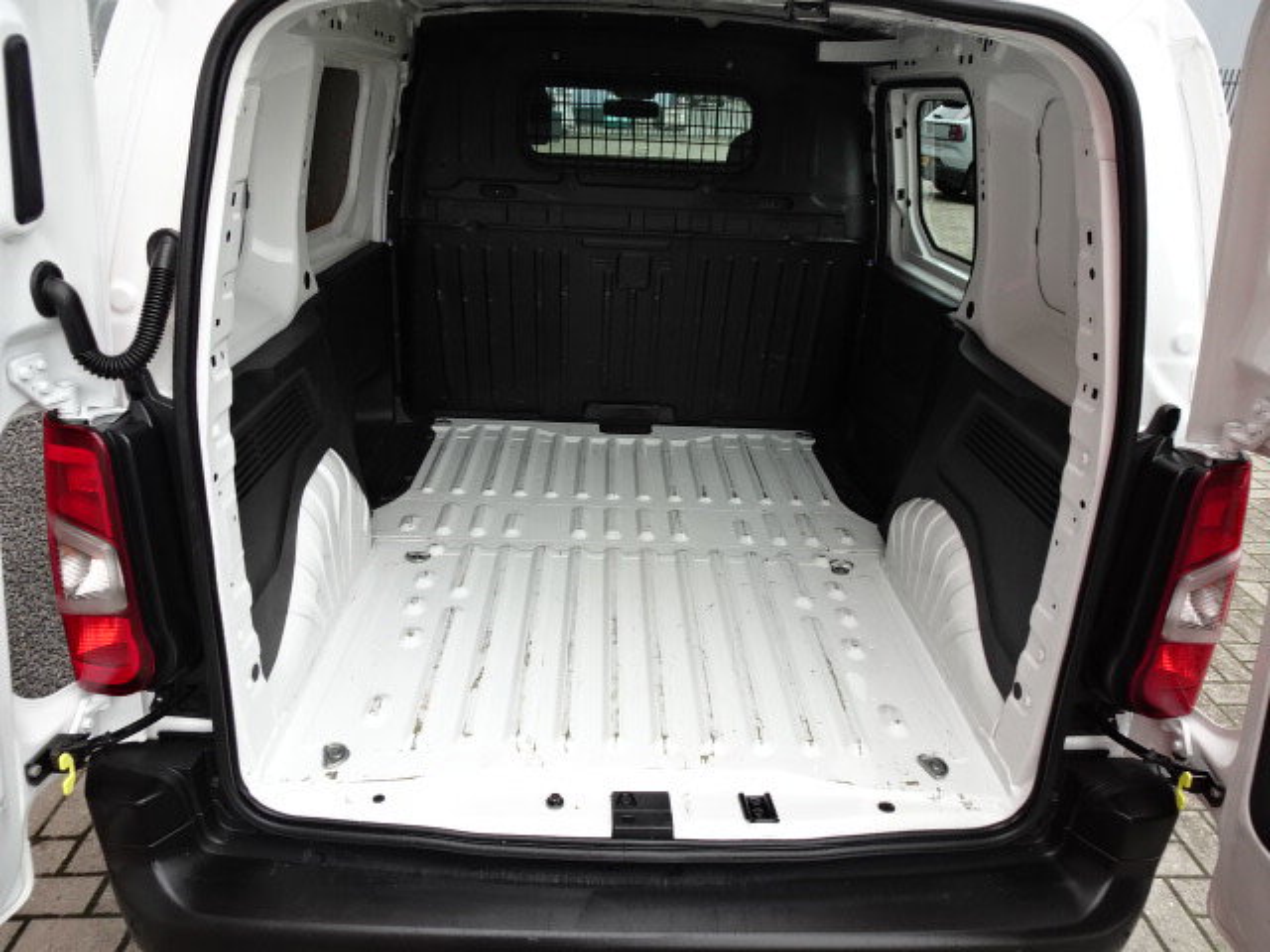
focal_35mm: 24
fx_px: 881
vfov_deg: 56.8
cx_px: 635
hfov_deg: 71.6
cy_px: 476
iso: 200
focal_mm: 4.25
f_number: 3.5
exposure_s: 1/125
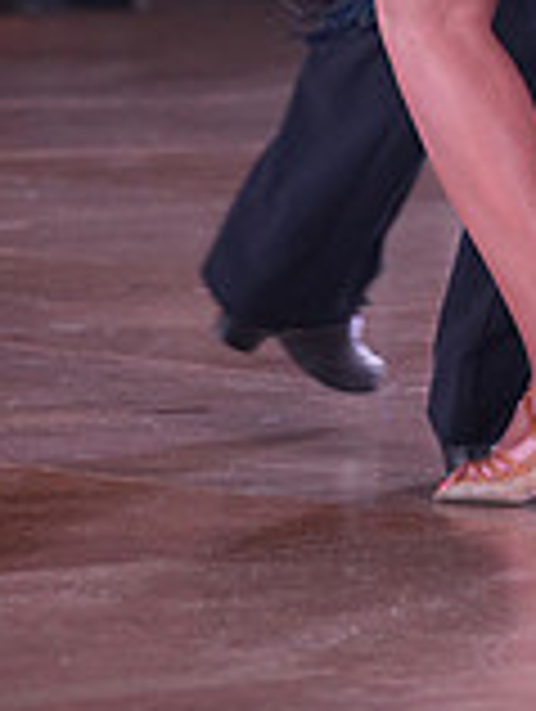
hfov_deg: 3.7
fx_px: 8339
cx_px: 489
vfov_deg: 4.8
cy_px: -504
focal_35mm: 405
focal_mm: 115
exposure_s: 1/400
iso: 1250
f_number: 4
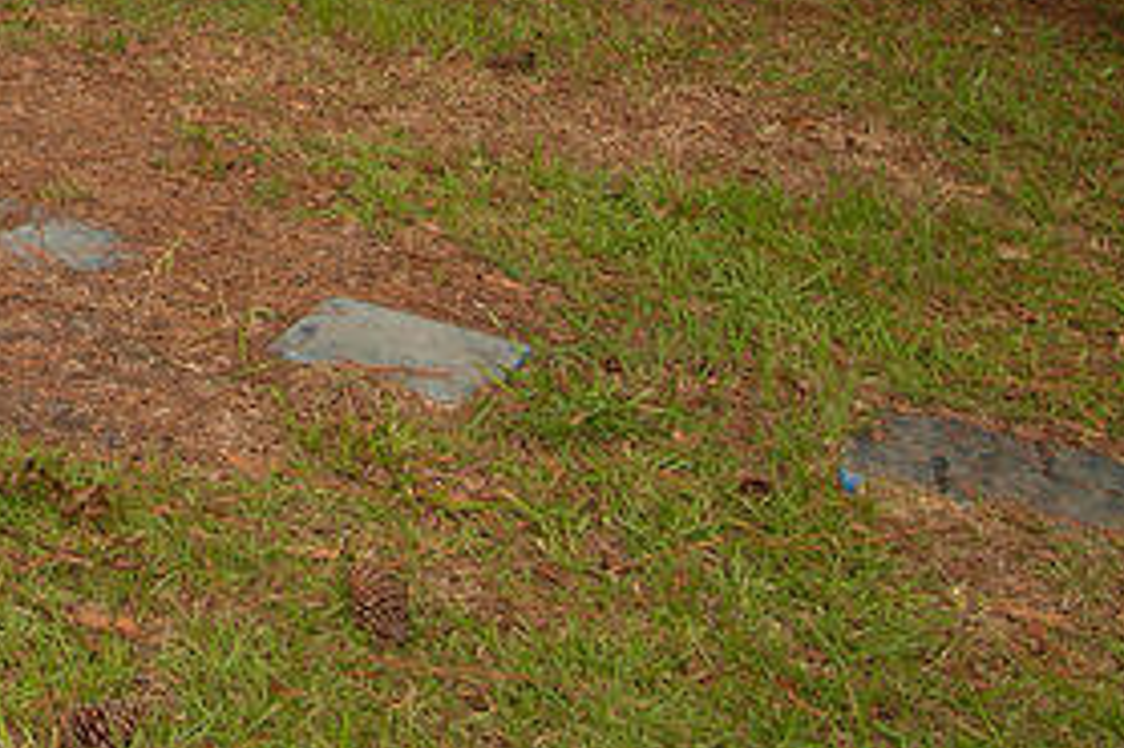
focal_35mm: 59
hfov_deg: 24.7
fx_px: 1841
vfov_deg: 19.0
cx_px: -635
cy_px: -491
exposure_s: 1/250
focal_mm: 16
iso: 320
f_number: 7.1
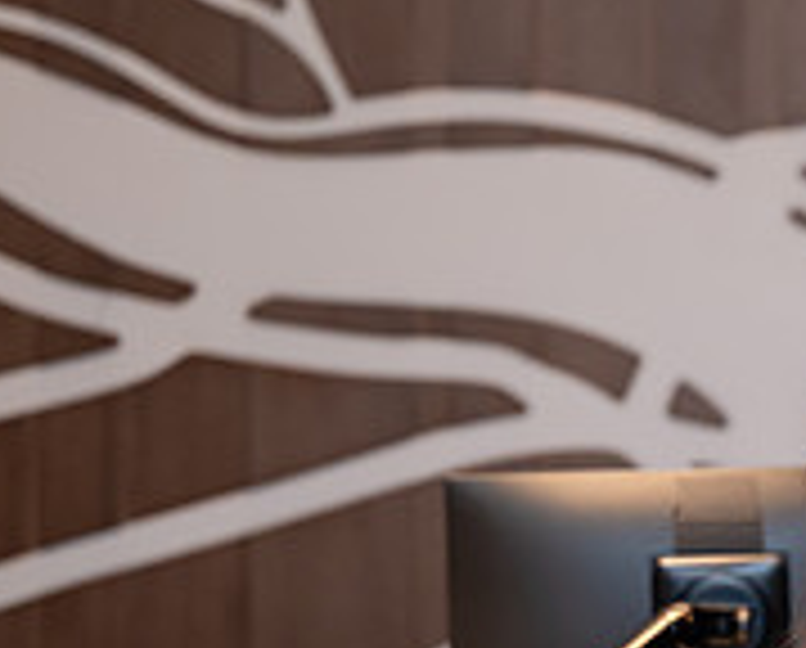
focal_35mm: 254
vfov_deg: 6.1
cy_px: 664
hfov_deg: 7.5
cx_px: 1211
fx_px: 6072
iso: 400
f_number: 3.2
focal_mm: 79
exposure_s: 1/160
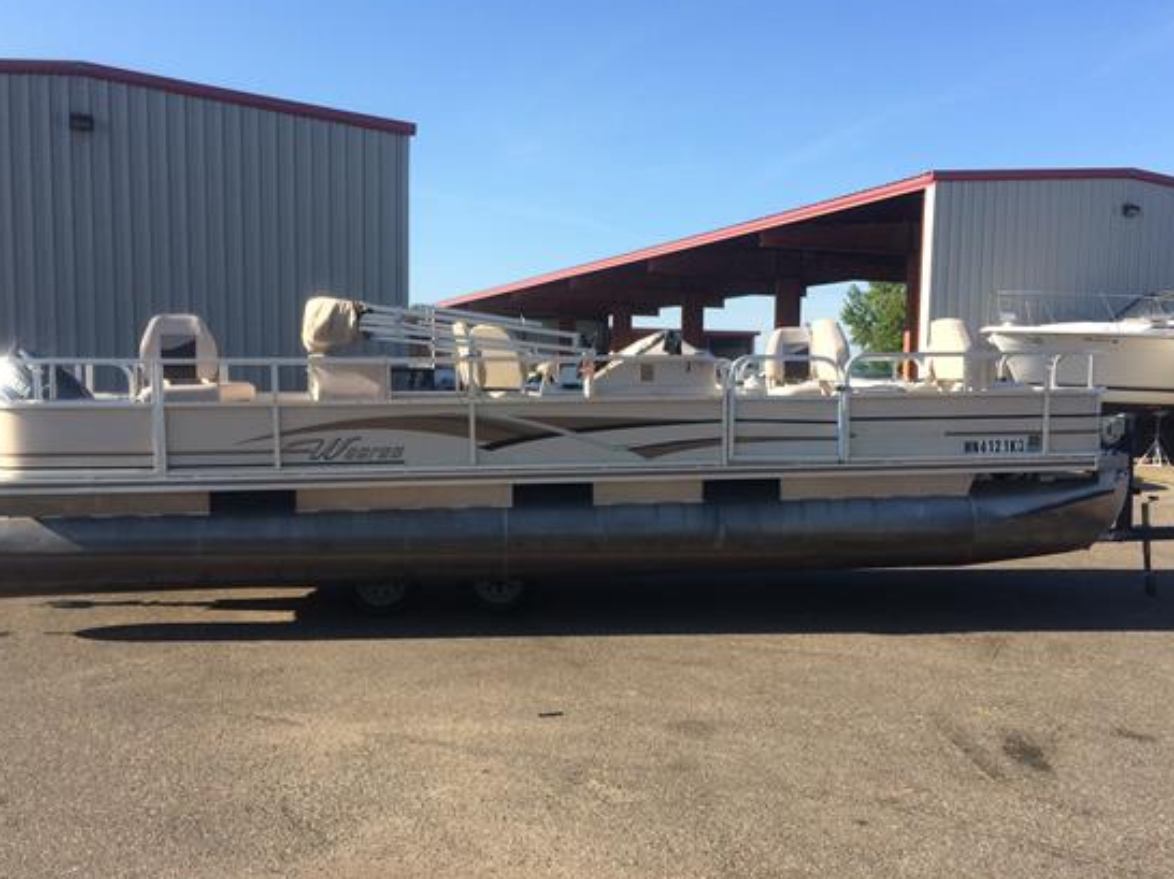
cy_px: 490
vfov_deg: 41.7
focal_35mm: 34
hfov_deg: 54.0
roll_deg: -0.2
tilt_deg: -5.8
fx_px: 1153
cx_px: 576
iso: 32
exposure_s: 1/1208
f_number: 2.2
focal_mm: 4.15
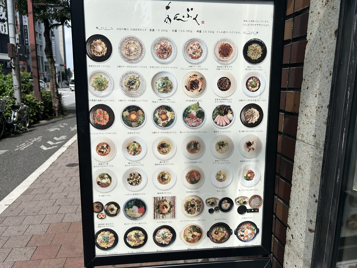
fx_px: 268
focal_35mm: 26
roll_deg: -0.8
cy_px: 134
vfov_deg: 53.1
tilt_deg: -12.1
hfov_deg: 67.3
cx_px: 178
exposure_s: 1/5319
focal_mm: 5.7
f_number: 1.5
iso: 50
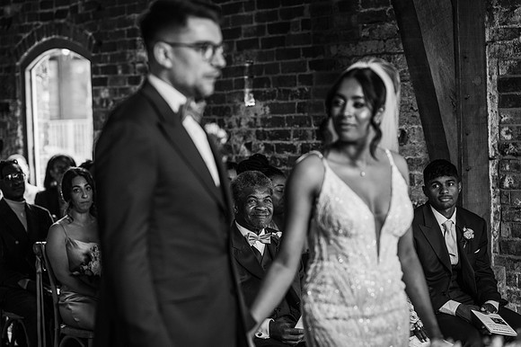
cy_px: 174
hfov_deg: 23.9
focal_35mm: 85
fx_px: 1229
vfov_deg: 16.1
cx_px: 260
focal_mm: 85
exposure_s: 1/200
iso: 450
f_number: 2.5
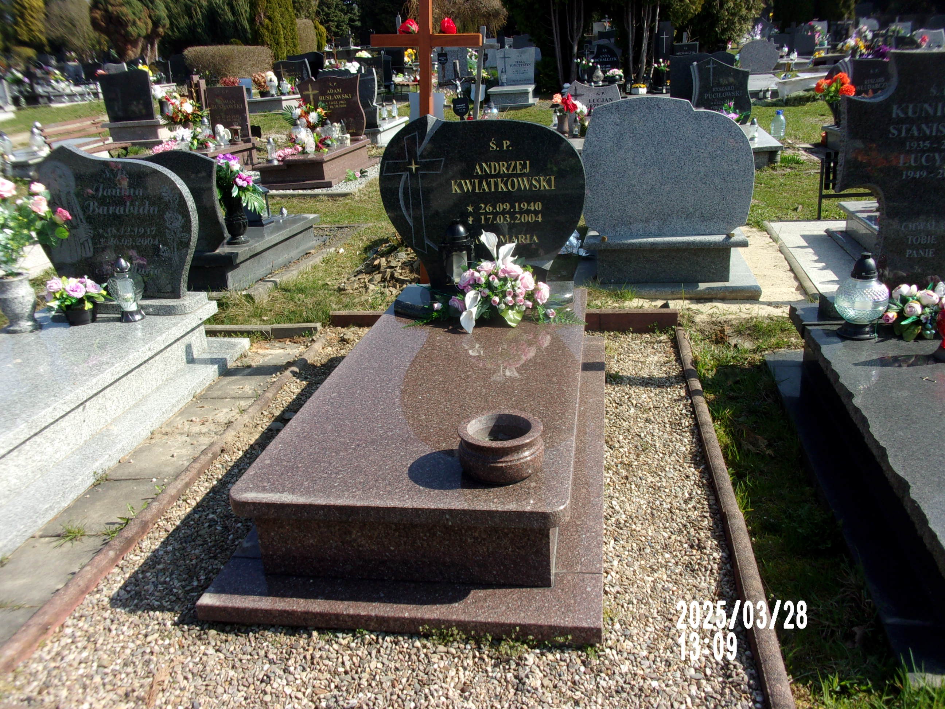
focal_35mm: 28
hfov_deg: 63.4
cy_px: 354
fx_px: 764
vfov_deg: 49.7
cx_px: 472
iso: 80
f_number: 10.8
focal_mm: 5.1
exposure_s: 1/70
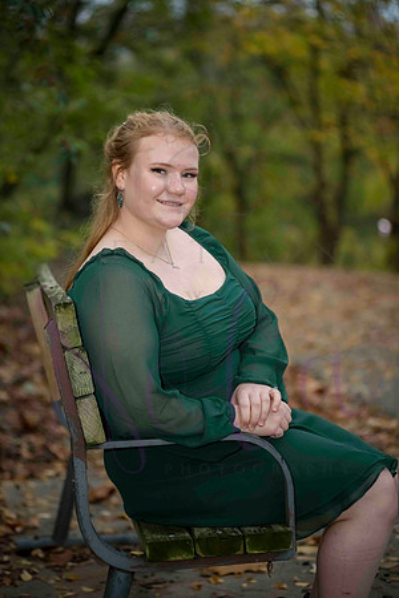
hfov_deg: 17.1
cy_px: 299
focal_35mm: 80
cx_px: 200
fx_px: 1330
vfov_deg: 25.4
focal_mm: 80
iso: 1600
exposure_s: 1/320
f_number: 2.8
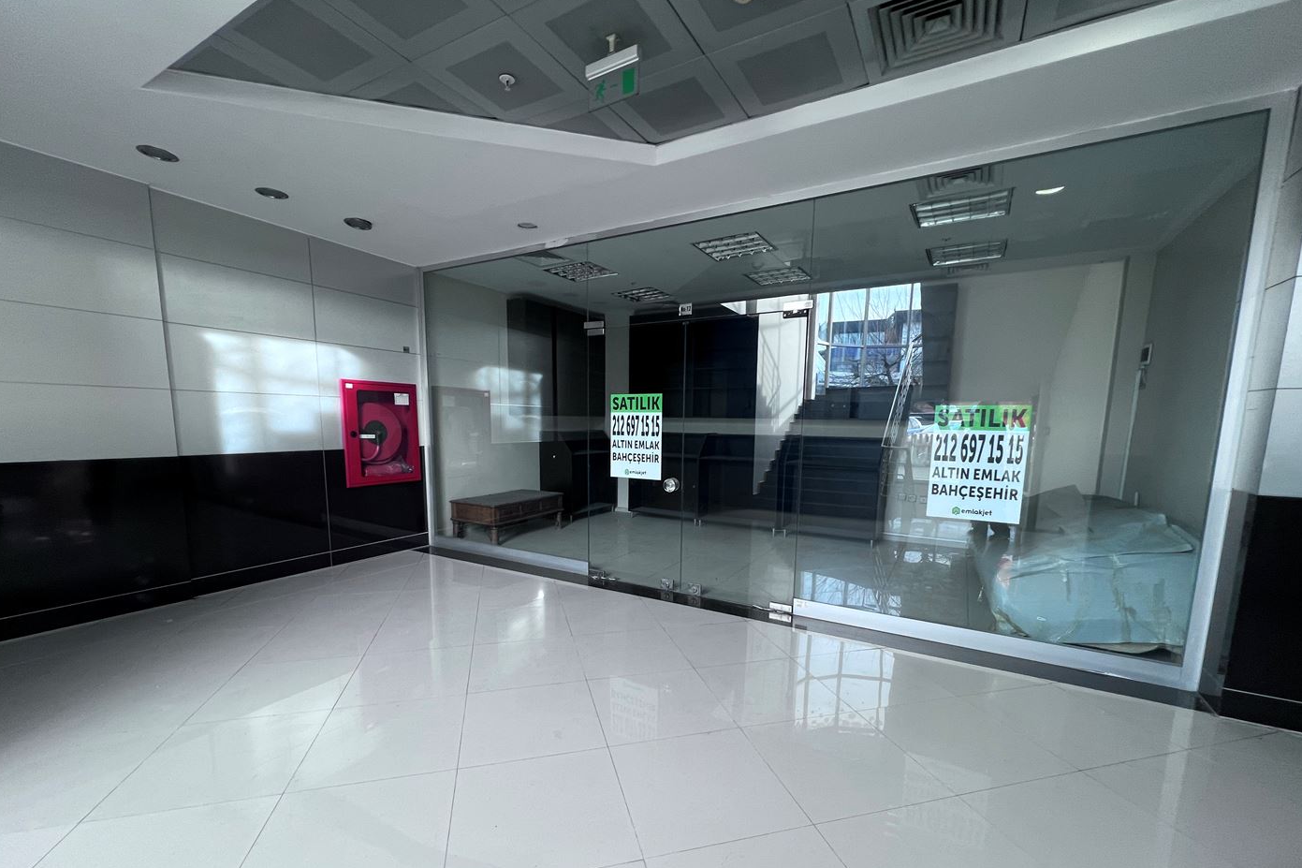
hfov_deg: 104.3
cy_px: 499
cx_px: 648
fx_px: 506
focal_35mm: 14
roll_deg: -0.8
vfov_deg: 80.7
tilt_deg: -8.6
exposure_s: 1/50
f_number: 1.8
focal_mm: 1.57
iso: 125
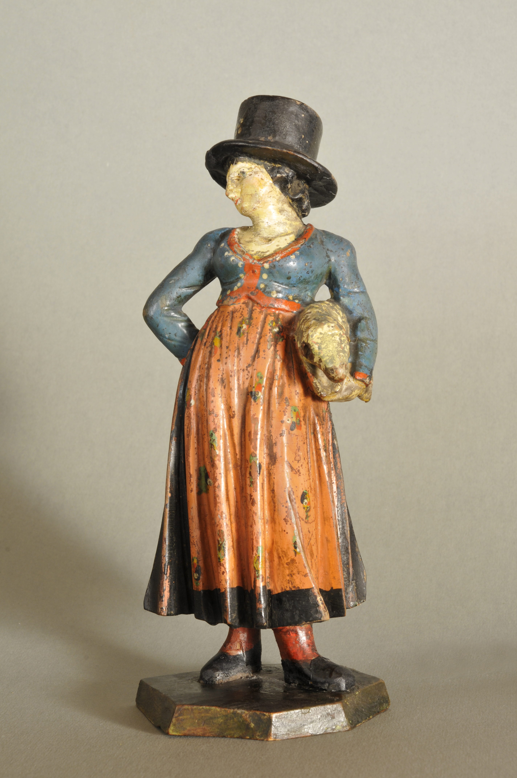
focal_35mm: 99
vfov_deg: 20.6
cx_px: 258
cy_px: 389
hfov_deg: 13.8
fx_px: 2138
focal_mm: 66
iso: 200
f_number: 14
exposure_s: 1
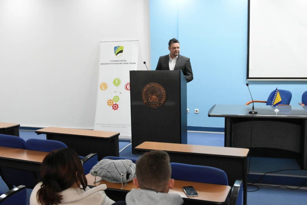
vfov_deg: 34.2
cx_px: 154
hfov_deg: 49.5
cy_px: 102
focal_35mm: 39
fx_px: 333
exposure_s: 1/160
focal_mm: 26
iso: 4000
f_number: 6.3
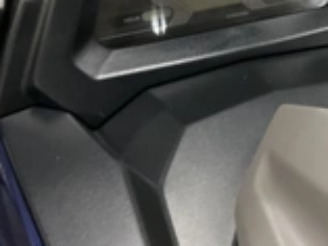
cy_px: 13
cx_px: 290
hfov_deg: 25.5
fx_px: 702
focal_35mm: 74
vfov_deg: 19.5
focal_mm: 3
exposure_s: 1/40
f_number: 1.8
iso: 250
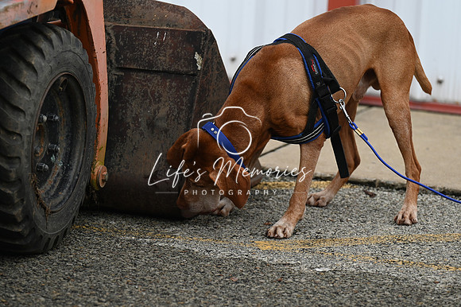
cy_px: 154
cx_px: 230
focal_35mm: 200
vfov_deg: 6.9
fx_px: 2560
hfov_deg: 10.3
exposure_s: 1/1000
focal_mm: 200
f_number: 5
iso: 640
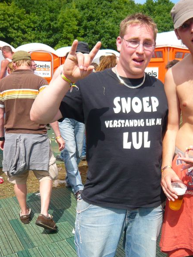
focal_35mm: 38
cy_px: 128
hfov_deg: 36.3
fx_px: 282
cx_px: 159
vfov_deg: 49.0
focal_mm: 4.6
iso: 100
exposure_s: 1/1000
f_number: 2.8
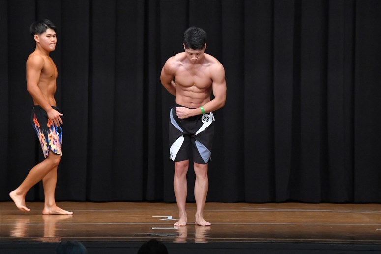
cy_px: 127
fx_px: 2380
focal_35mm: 225
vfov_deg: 6.1
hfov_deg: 9.2
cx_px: 190
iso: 8000
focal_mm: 150
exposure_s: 1/400
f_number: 5.6
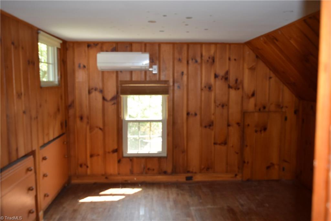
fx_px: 276
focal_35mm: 30
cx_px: 166
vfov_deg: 43.6
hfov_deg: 61.9
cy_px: 110
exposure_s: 1/100
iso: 800
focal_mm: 20
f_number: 5
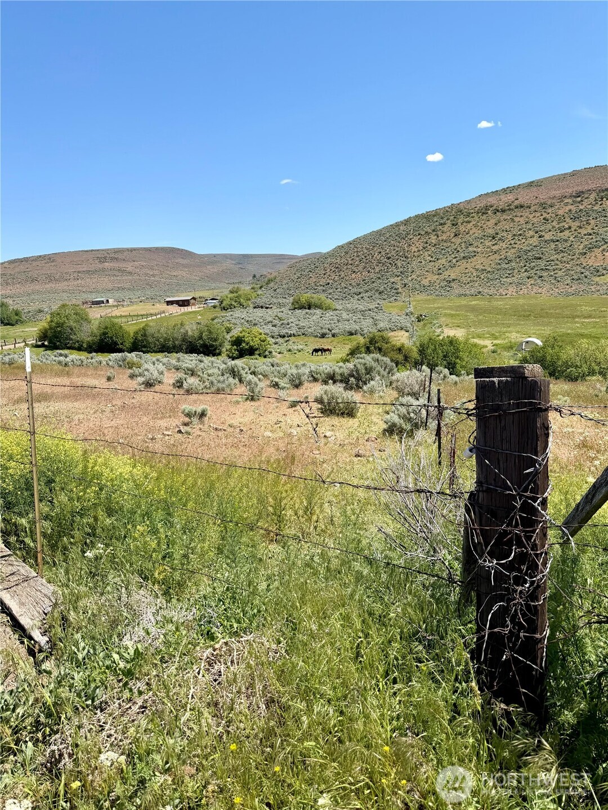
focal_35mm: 24
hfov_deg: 56.8
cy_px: 405
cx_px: 304
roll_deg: +3.9
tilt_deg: -11.1
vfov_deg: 71.6
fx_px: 562
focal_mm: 6.76
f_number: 1.78
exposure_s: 1/3953
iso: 80
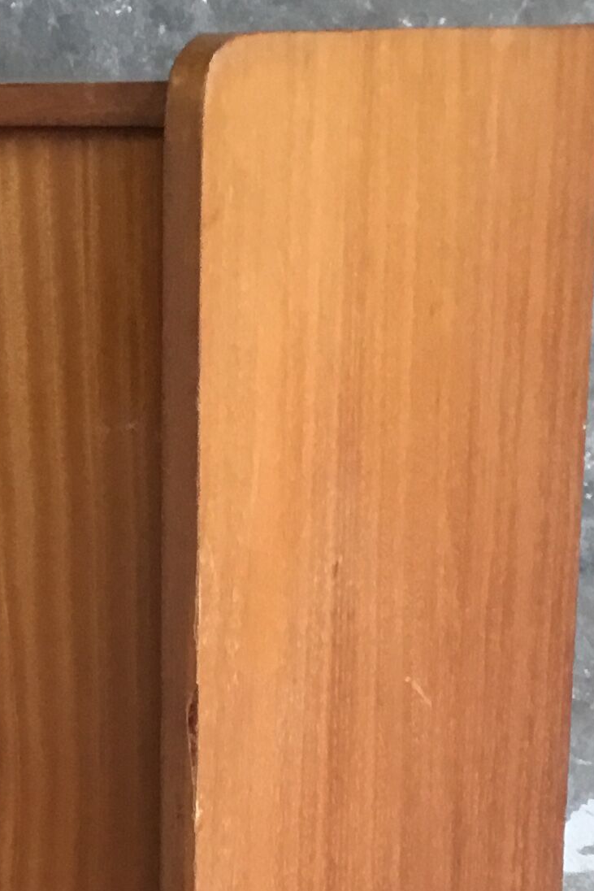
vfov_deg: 21.1
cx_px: -32
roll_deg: +2.8
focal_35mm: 96
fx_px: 2375
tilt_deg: -14.8
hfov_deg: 14.0
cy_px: 662
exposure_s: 1/33
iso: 100
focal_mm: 3.3
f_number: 2.4
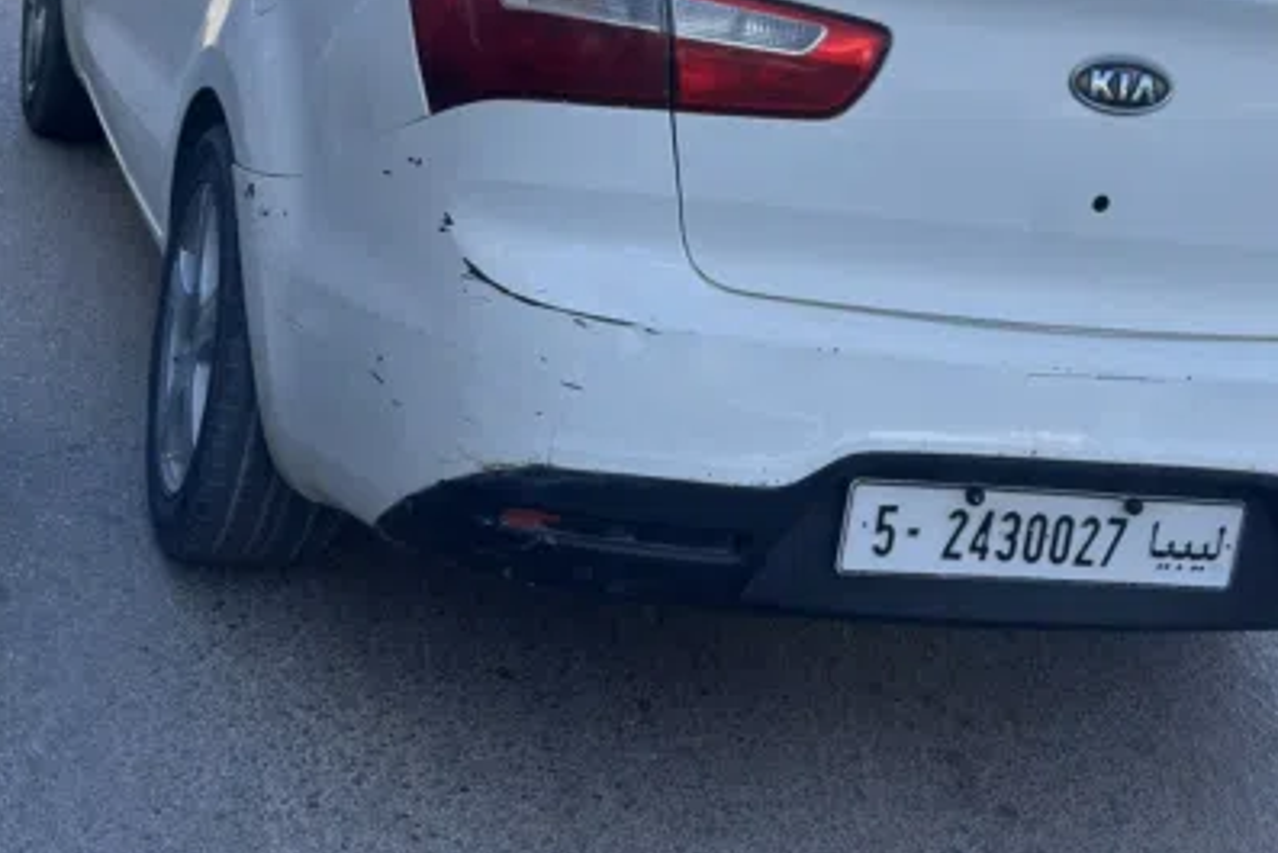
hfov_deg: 30.1
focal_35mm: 67
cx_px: 637
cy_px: 201
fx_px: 2379
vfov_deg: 20.2
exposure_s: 1/2070
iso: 80
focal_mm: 6.86
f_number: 1.78
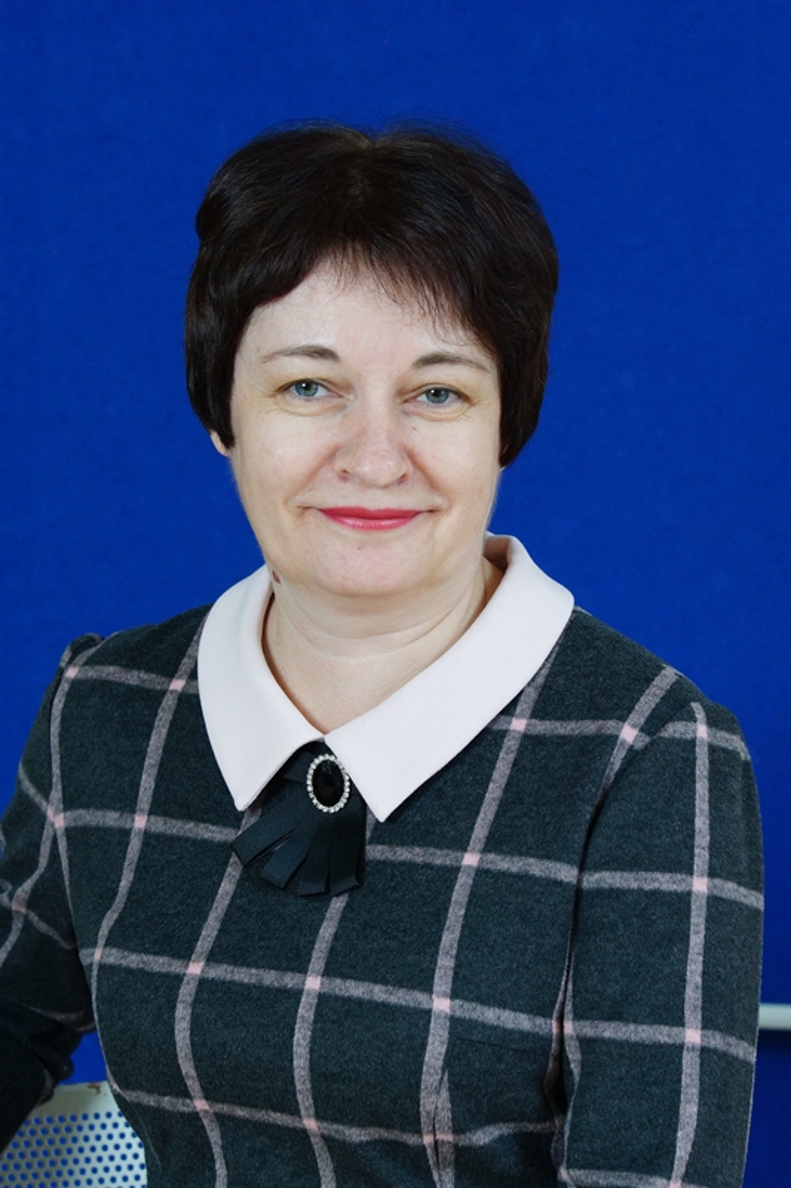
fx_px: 4451
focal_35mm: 135
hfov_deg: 10.2
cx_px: 396
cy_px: 594
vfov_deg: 15.2
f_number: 5.6
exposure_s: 1/125
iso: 800
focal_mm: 90
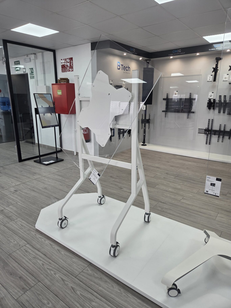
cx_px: 116
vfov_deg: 73.9
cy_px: 154
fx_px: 205
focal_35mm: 23
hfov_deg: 58.9
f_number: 1.8
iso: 64
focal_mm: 5.4
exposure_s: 1/100
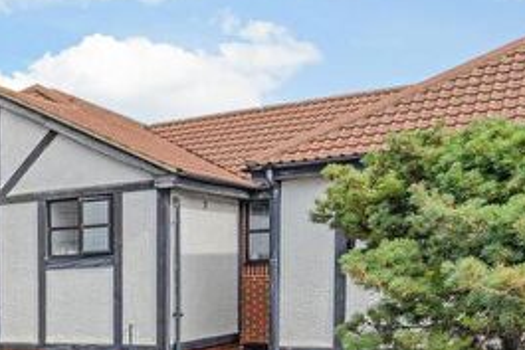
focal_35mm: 37
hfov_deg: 35.8
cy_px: 337
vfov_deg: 33.4
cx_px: -151
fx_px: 540
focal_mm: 14
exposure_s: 1/200
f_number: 8
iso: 100
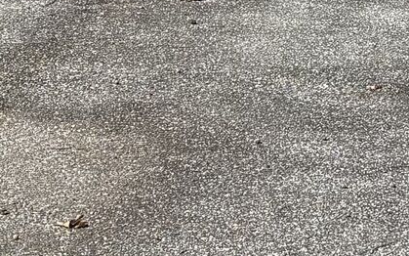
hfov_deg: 10.4
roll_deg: -0.6
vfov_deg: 6.2
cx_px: 93
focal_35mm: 202
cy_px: -326
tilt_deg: -0.1
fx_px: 2252
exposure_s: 1/2451
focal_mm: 5.96
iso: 50
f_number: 1.6
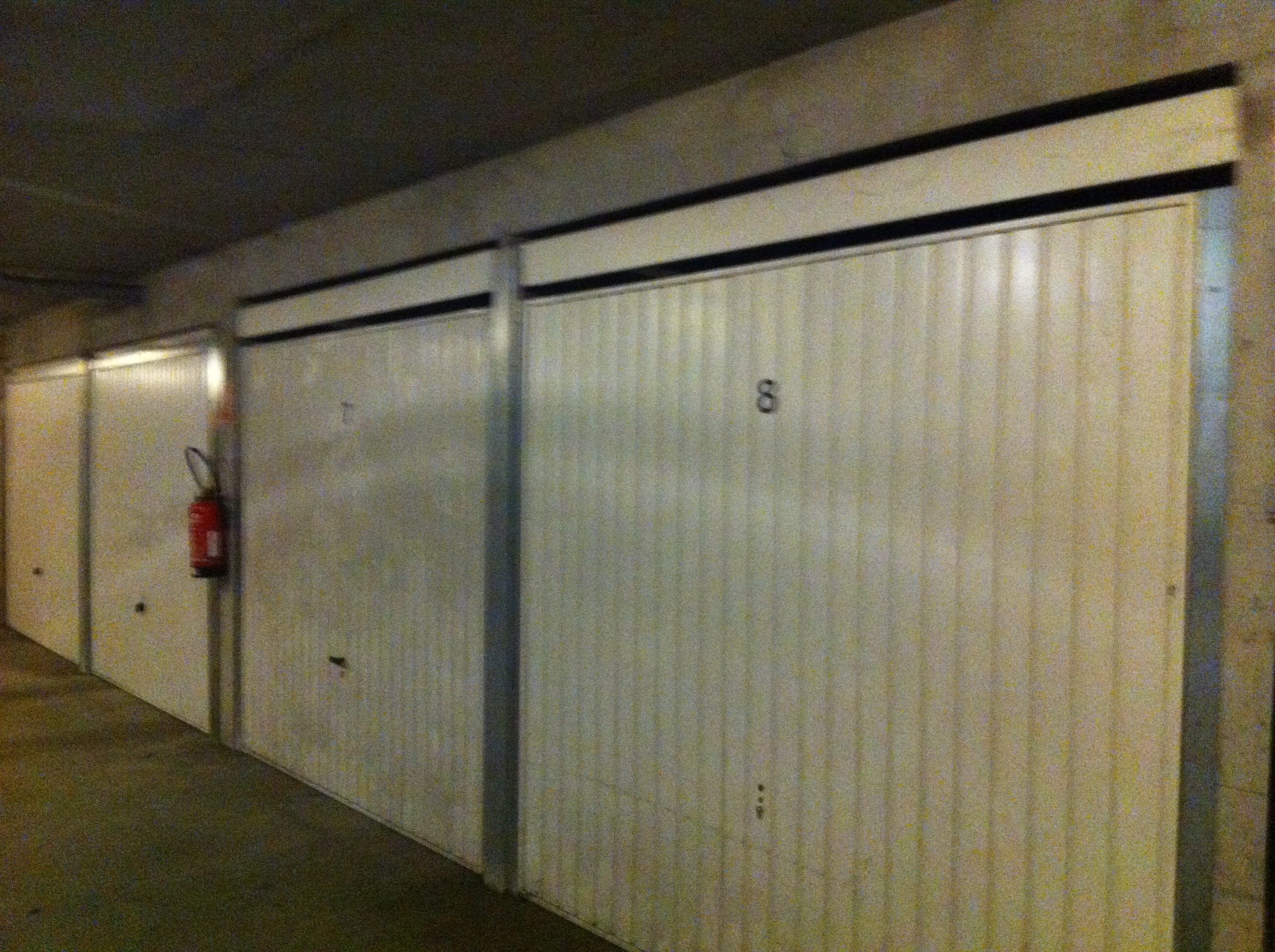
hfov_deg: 52.7
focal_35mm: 35
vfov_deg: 40.6
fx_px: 1287
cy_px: 476
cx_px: 638
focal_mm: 3.85
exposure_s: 1/15
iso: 1000
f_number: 2.8
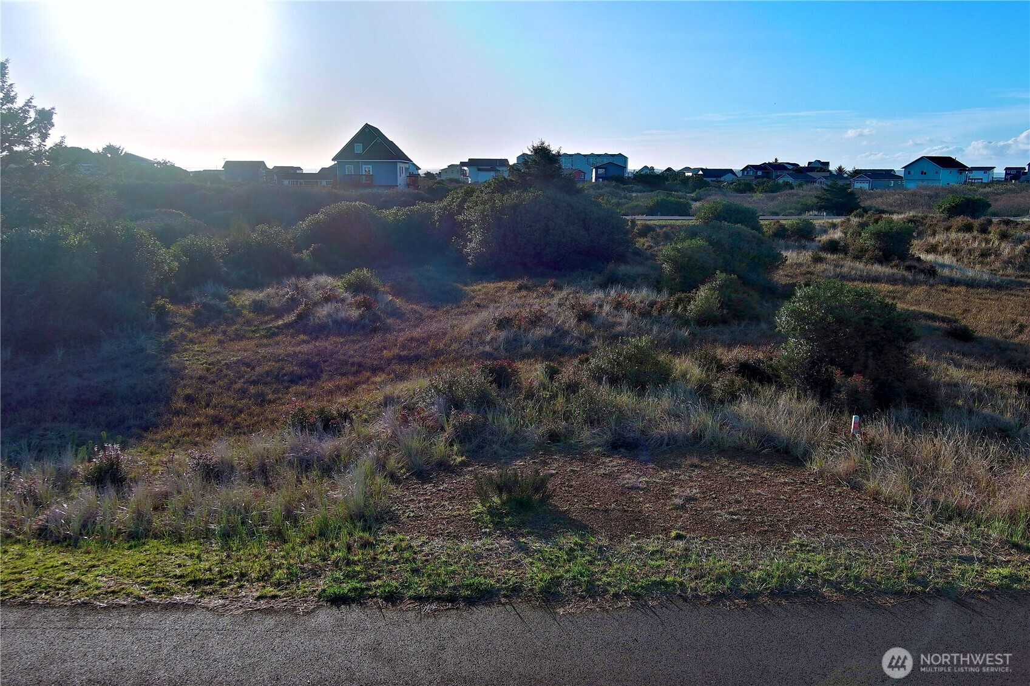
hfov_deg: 63.7
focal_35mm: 29
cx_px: 515
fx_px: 830
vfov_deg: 45.0
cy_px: 343
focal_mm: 10.57
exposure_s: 1/1264
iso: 100
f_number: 2.8
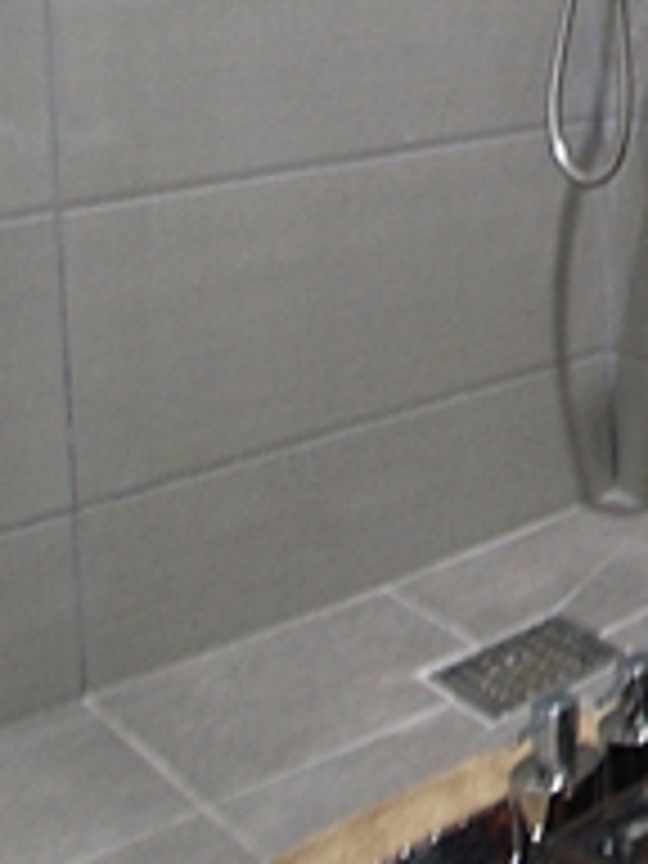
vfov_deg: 28.1
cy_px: -171
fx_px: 1498
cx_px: 1179
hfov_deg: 18.7
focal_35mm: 60
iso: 400
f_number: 4
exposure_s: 1/20
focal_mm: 10
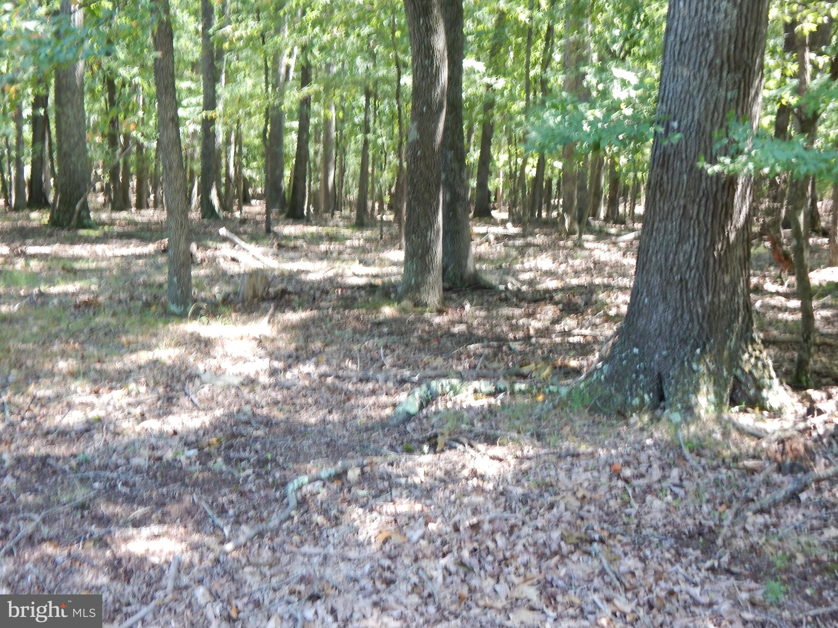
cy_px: 314
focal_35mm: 43
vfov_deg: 33.6
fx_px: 1041
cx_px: 419
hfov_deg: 43.9
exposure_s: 1/40
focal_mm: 7.7
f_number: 3.6
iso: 125
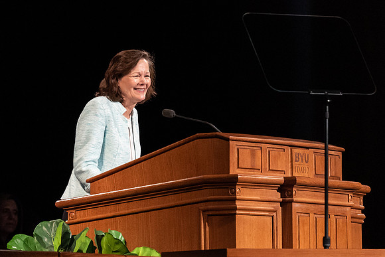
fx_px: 4794
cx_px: 189
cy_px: 98
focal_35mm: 448
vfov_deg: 3.1
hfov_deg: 4.6
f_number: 3.2
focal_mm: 200
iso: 2000
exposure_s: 1/500
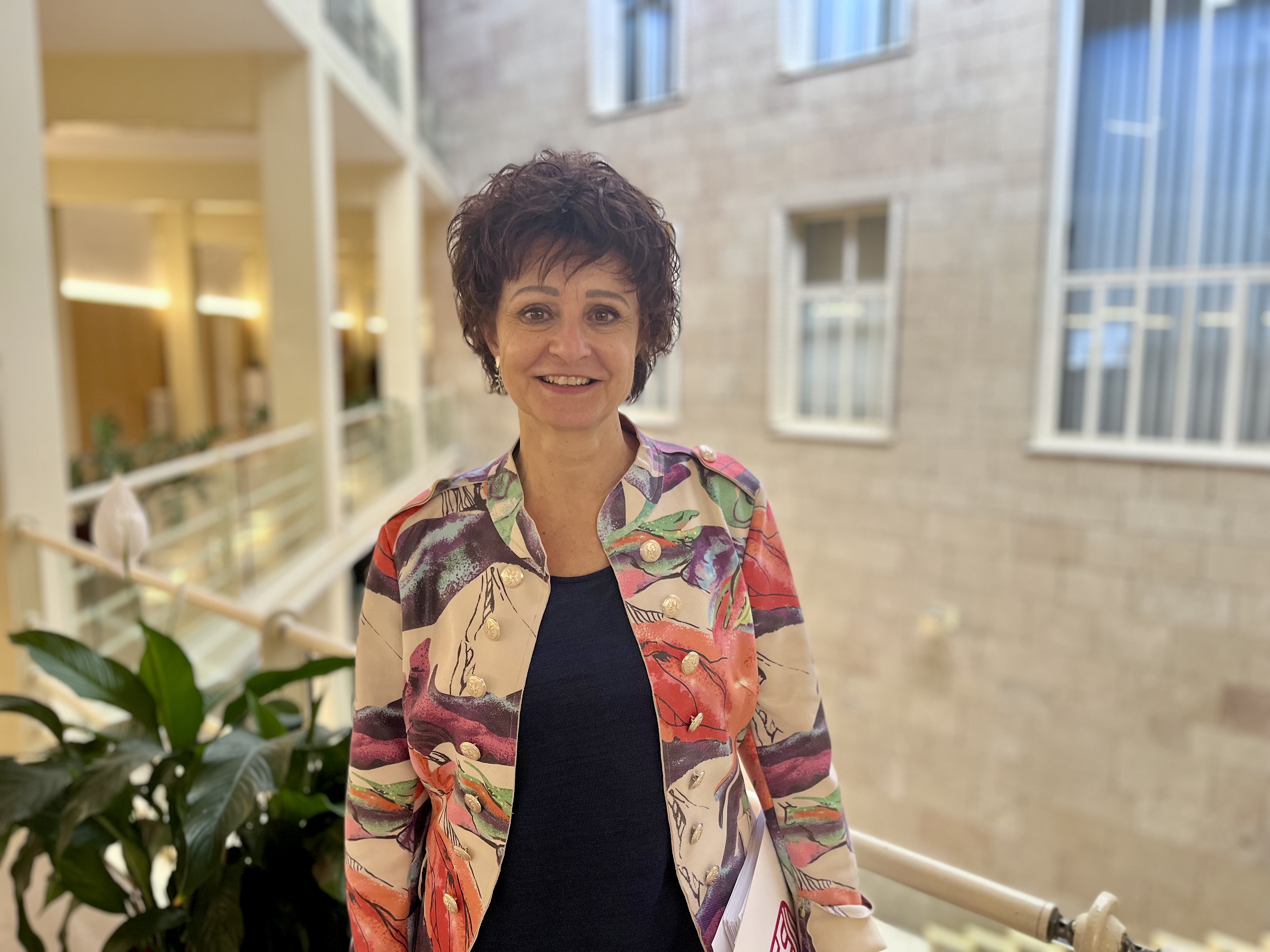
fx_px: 954
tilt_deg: -7.4
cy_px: 476
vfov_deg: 53.1
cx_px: 635
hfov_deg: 67.3
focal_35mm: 26
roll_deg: -0.3
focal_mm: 5.1
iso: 100
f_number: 1.6
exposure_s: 1/100
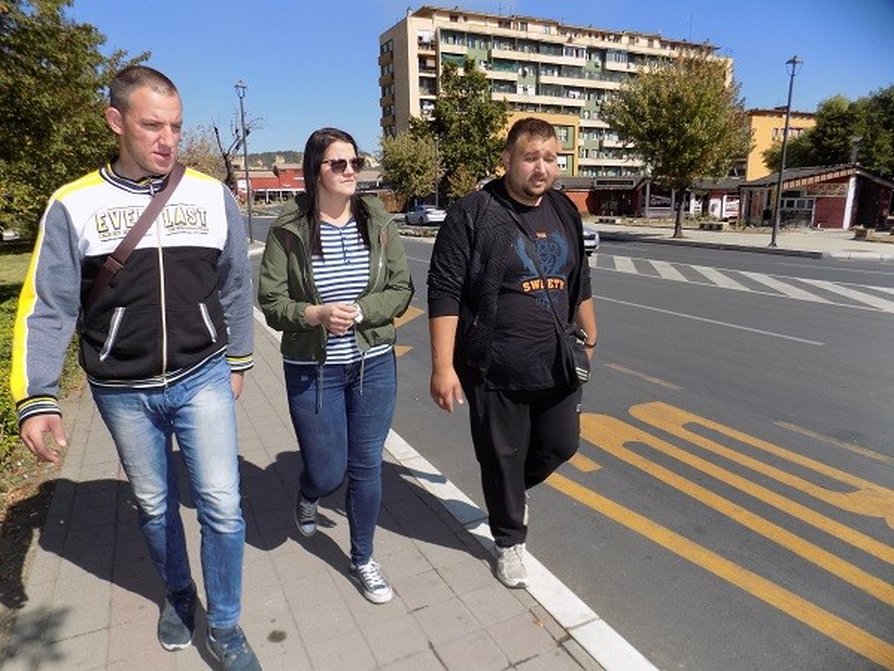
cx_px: 447
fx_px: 594
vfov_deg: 58.9
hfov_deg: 73.9
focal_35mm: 23
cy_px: 336
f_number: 3.1
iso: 80
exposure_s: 1/1000
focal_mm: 4
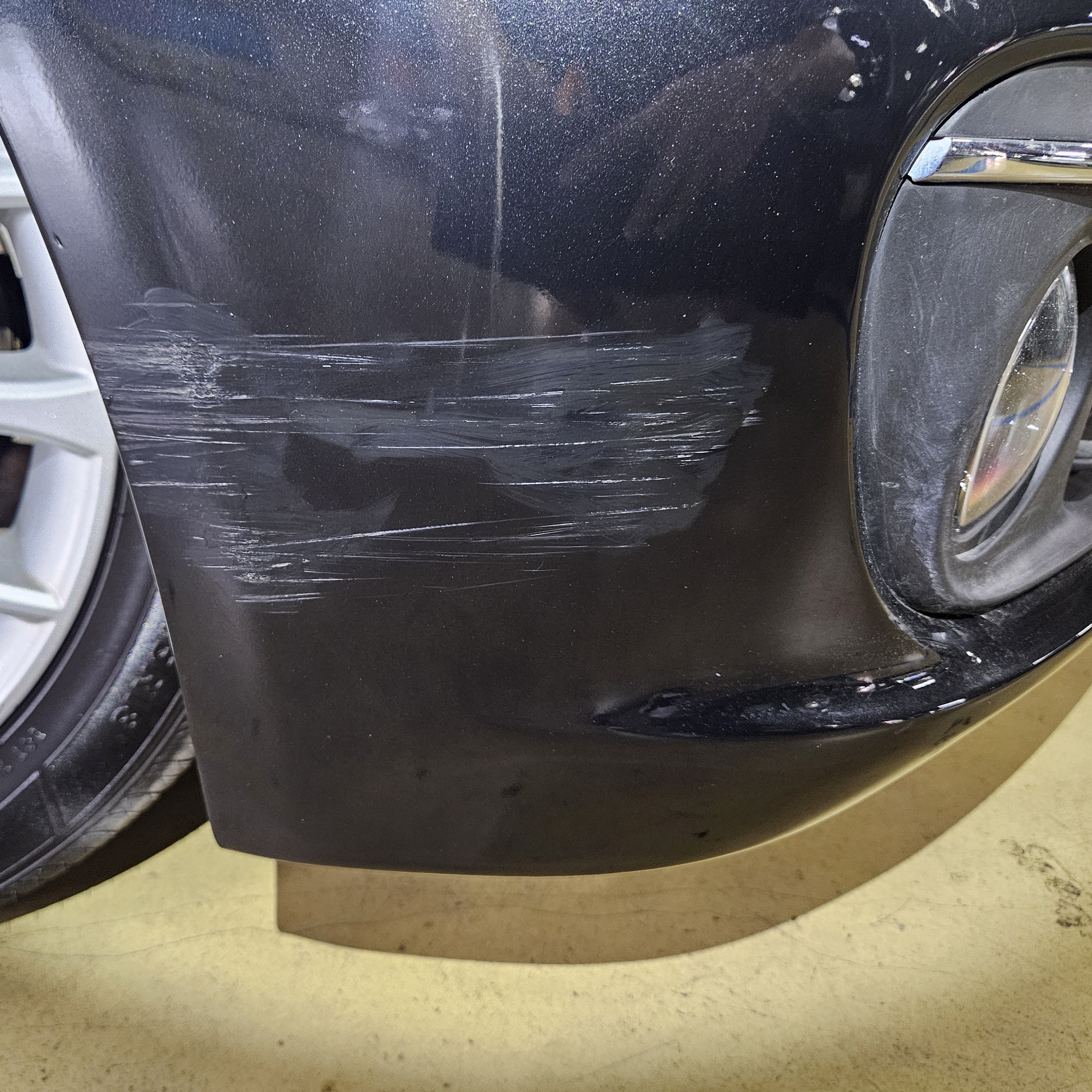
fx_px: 999
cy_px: 533
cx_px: 444
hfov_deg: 56.9
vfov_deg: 57.3
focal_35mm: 28
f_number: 1.8
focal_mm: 5.4
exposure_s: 1/40
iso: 640
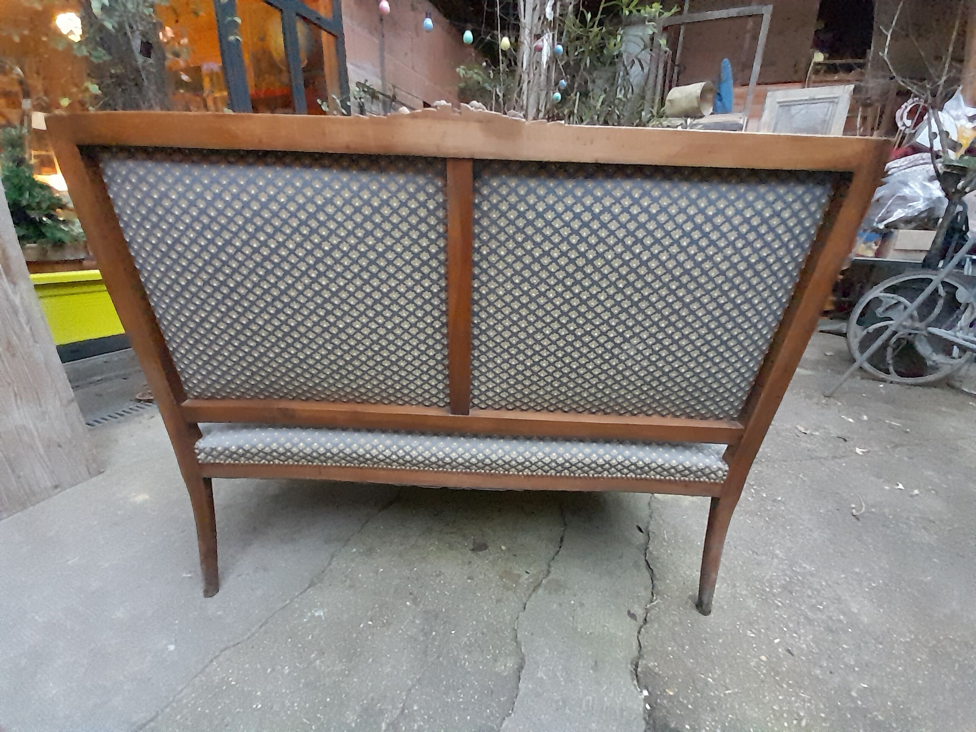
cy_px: 366
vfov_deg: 89.9
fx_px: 367
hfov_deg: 106.2
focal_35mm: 13
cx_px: 488
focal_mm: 1.13
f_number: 2.2
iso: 800
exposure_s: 1/20
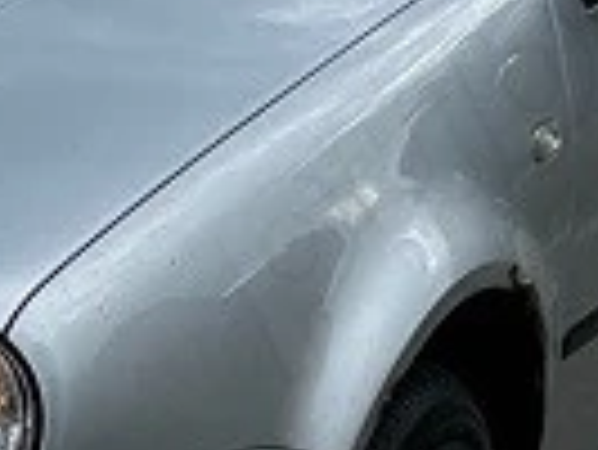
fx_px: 3372
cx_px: -175
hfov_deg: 9.9
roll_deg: -5.0
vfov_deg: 7.6
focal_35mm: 195
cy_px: -4
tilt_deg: -10.0
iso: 50
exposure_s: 1/2632
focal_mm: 5.7
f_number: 1.5
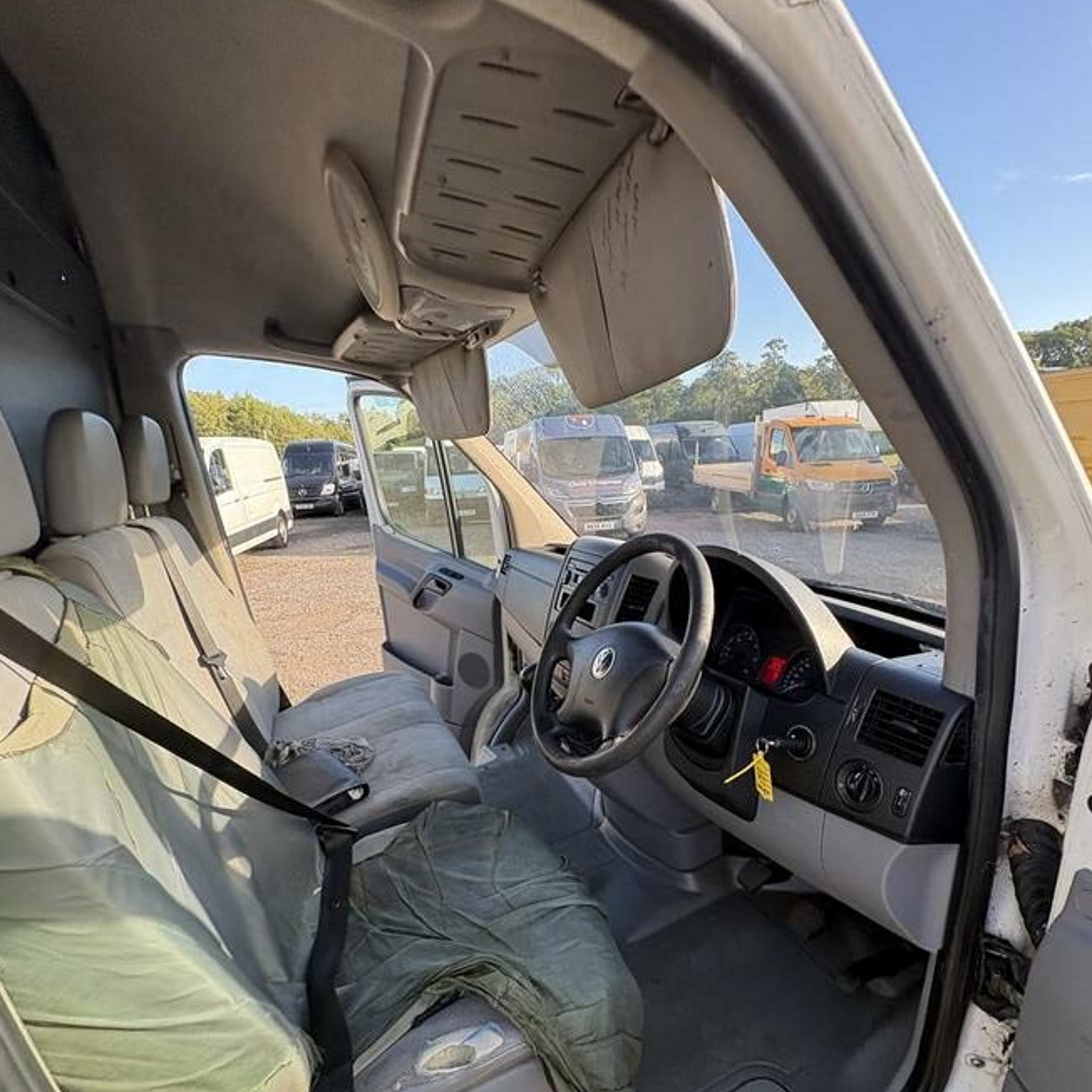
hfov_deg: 84.0
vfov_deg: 83.0
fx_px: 607
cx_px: 558
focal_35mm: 17
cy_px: 655
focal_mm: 2.22
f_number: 2.2
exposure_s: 1/137
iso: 50
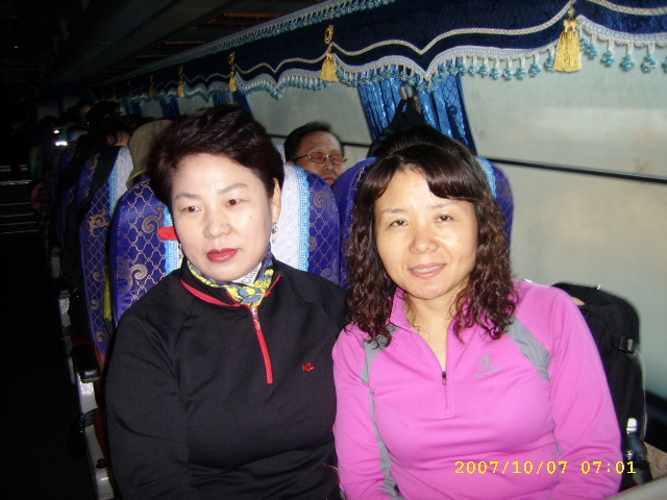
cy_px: 250
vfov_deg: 40.7
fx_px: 674
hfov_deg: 52.6
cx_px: 334
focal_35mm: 35
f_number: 2.8
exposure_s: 1/30
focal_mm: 5.95
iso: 142
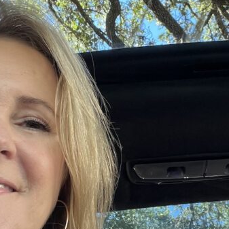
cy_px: 113
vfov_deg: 27.3
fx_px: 472
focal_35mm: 63
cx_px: 154
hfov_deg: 27.1
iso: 160
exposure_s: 1/60
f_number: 2.2
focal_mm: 2.71
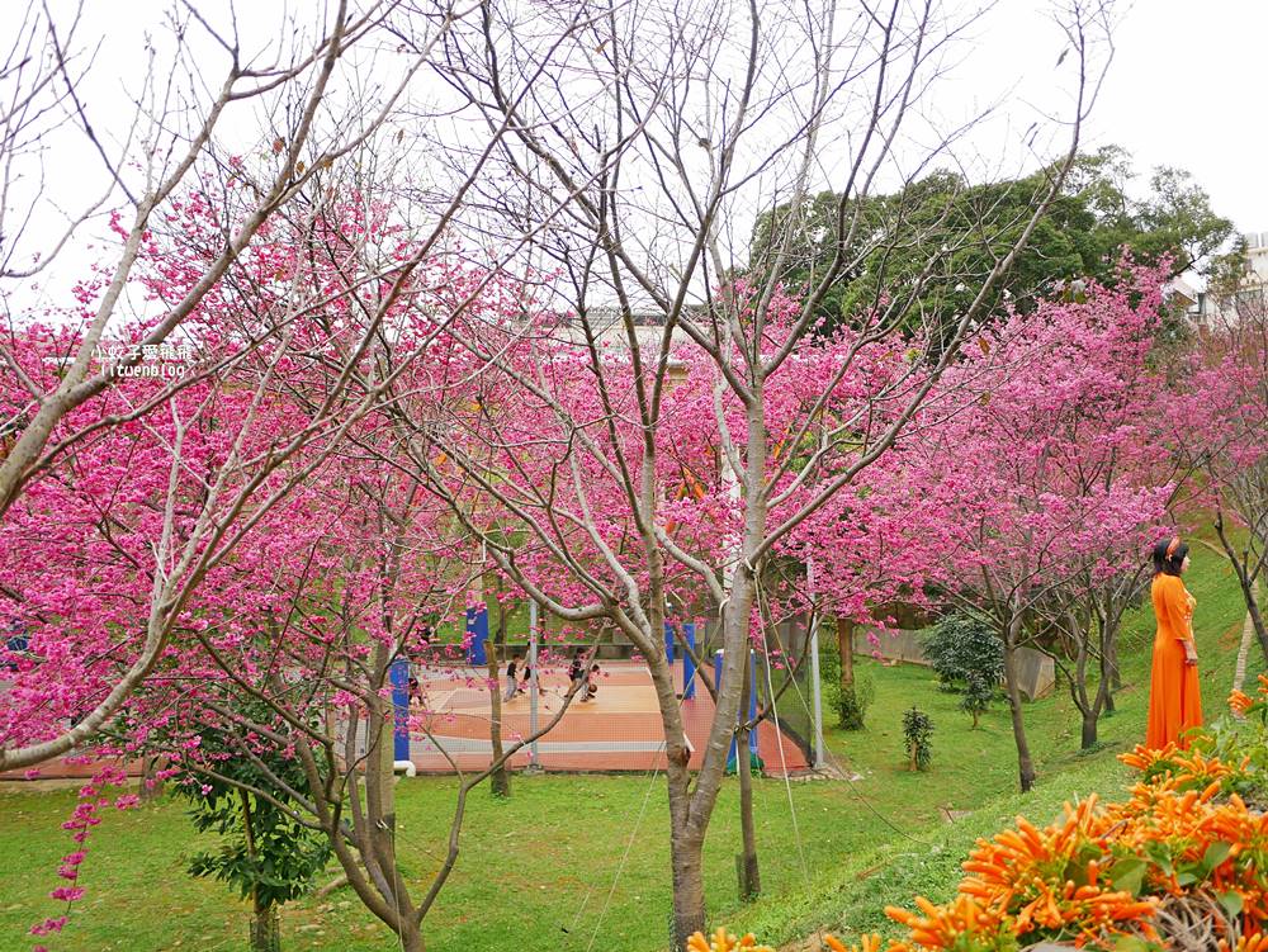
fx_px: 1026
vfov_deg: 49.8
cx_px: 634
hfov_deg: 63.4
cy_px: 476
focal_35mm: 28
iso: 200
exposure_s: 1/200
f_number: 2.5
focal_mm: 14
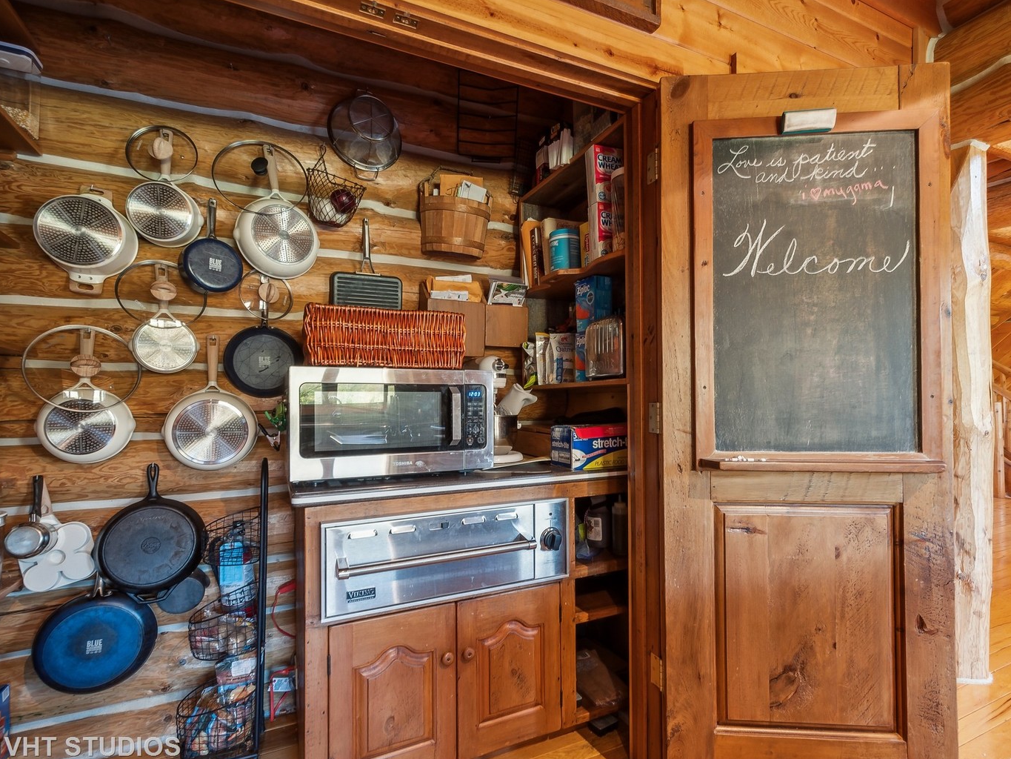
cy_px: 387
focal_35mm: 16
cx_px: 514
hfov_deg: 94.5
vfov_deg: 78.1
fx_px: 467
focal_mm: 14
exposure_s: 2
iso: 200
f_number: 8
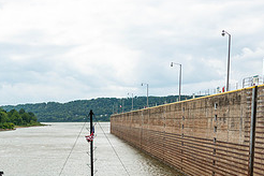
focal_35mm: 67
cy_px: 193
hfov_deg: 29.5
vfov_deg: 19.5
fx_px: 491
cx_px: 58
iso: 100
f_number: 10
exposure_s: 1/160
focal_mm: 28
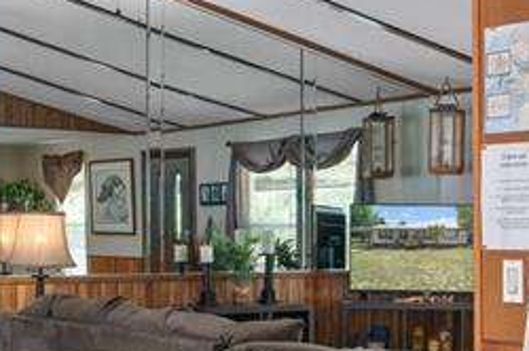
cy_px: 239
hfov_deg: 24.7
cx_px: 182
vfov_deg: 16.6
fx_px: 1203
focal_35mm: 82
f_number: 8
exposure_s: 1/2
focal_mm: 20
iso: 320
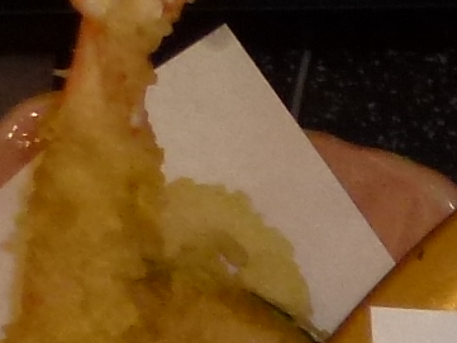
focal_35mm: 170
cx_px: 1094
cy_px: 1205
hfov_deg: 10.1
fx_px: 2245
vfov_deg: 7.2
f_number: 3.3
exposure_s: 1/60
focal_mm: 4.3
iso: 250
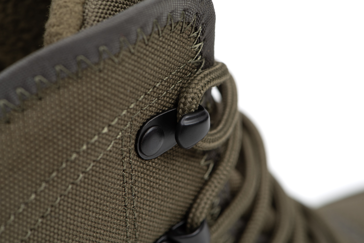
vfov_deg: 13.1
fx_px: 1062
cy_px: 122
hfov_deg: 19.4
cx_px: 182
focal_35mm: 105
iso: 200
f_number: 16
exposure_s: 1/160
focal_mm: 105
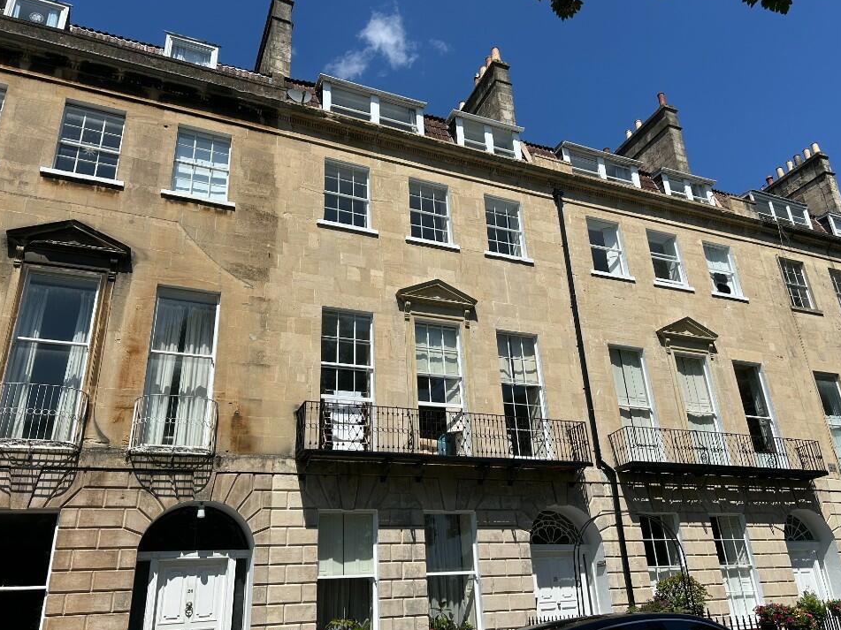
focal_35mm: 28
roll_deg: +4.1
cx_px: 447
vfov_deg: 49.7
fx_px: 680
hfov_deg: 63.4
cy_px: 317
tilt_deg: +24.5
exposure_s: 1/6993
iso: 50
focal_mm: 5.7
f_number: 1.5
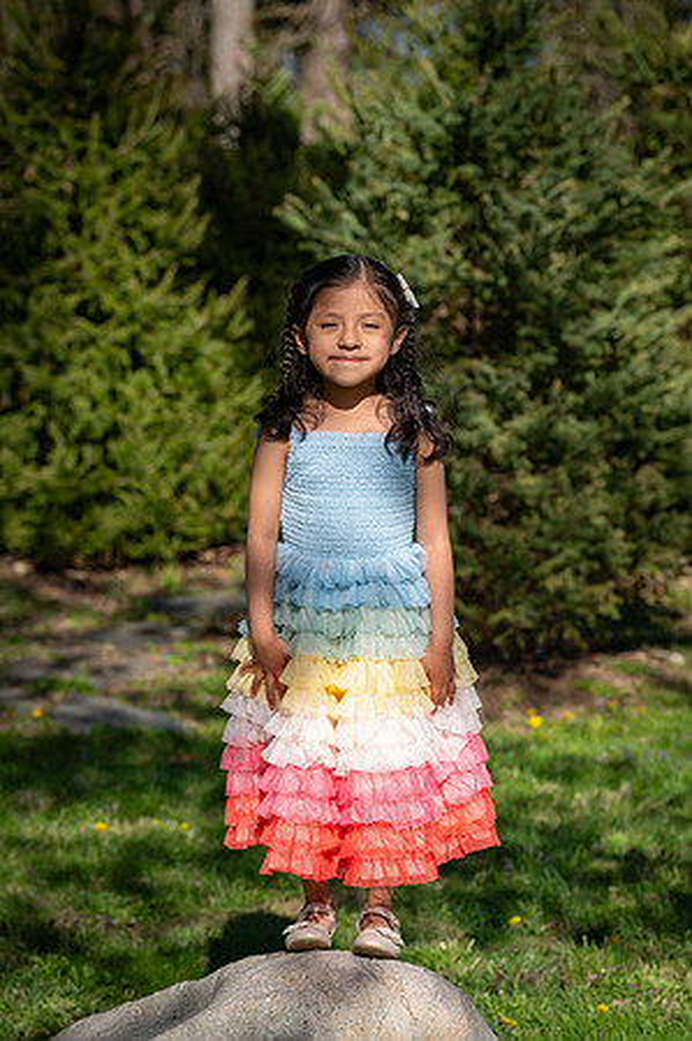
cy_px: 520
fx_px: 2745
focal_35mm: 95
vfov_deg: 21.5
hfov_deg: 14.4
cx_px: 346
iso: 400
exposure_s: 1/3200
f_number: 5
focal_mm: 95
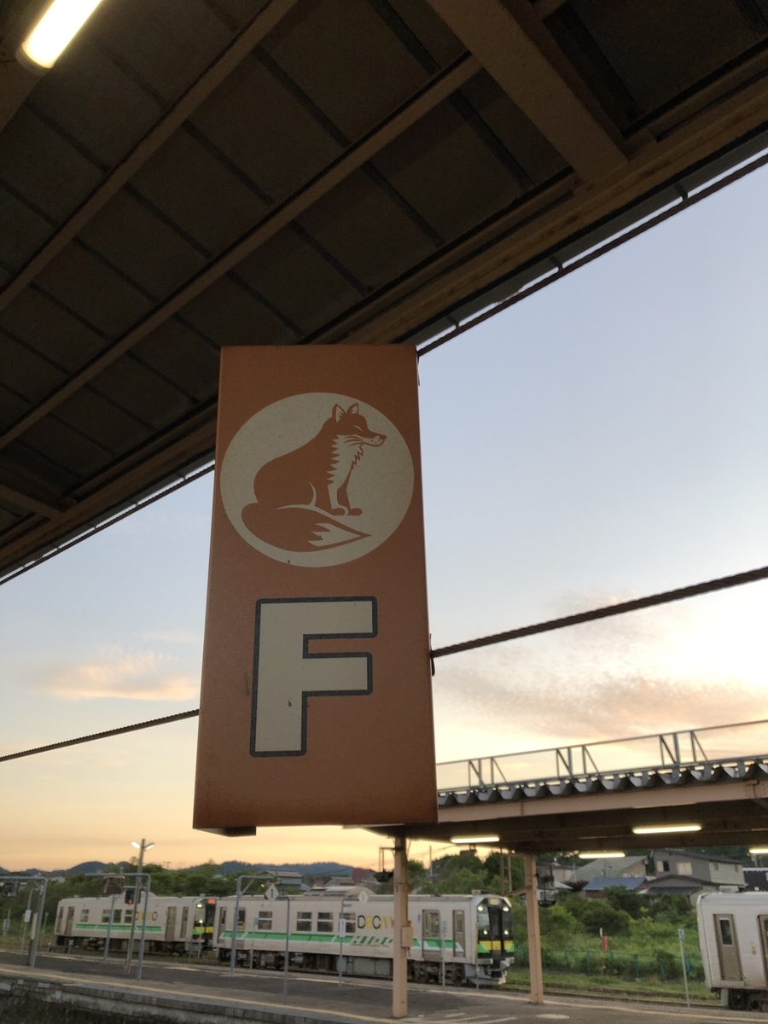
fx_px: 828
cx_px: 384
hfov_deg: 49.7
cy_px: 512
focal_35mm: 28
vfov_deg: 63.4
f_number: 1.8
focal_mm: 3.99
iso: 20
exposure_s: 1/100
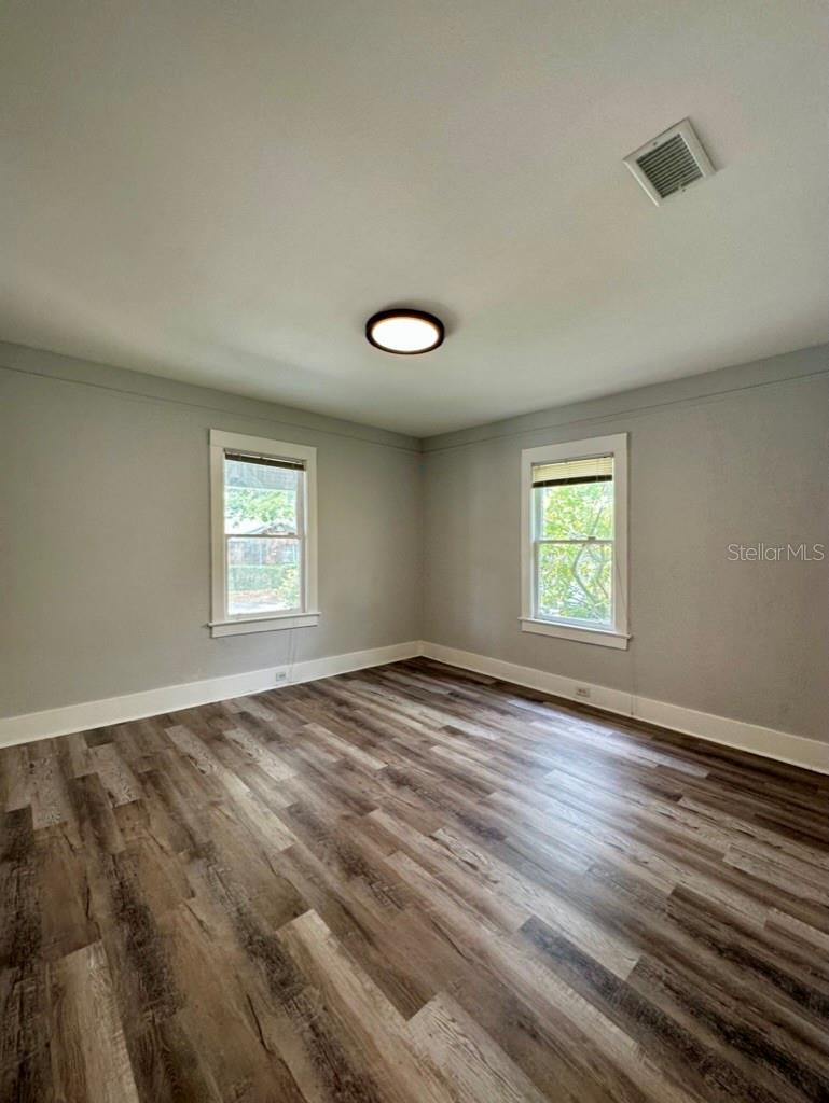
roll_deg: -0.1
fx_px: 447
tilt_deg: -1.2
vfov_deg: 102.0
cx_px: 414
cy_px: 552
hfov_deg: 85.7
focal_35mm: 14
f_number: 2.2
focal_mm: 2.22
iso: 125
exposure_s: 1/120
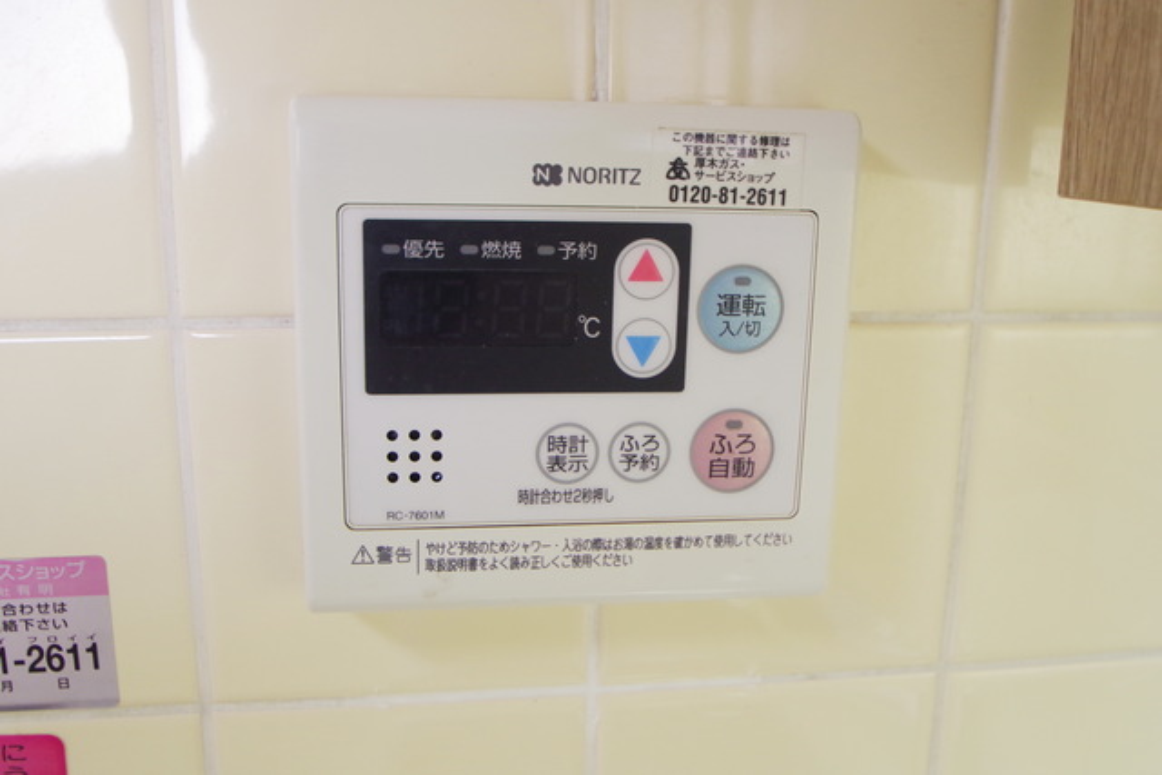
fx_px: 1162
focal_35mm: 36
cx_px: 581
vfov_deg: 36.9
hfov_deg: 53.1
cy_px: 388
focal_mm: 24
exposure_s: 1/50
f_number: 4.5
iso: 400
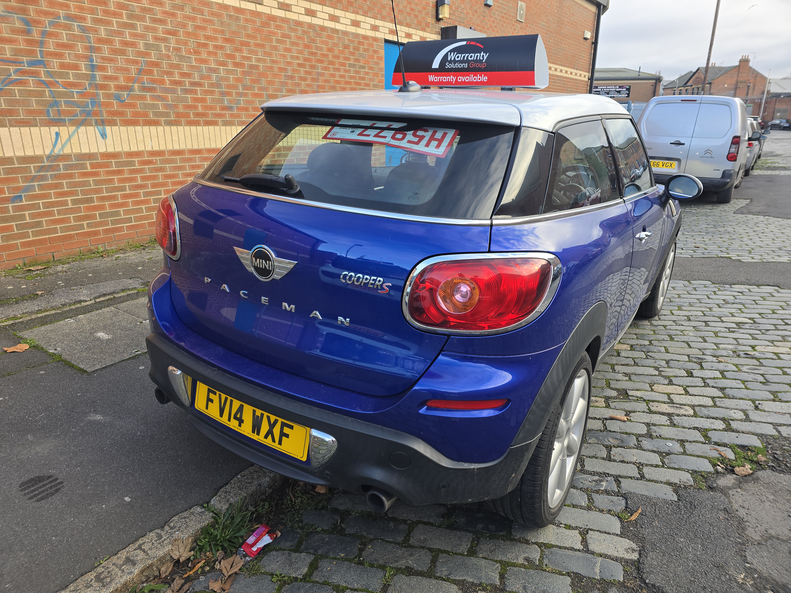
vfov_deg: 58.9
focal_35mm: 23
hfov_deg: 73.9
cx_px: 396
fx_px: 526
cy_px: 296
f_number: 1.7
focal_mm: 6.3
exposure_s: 1/180
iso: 20
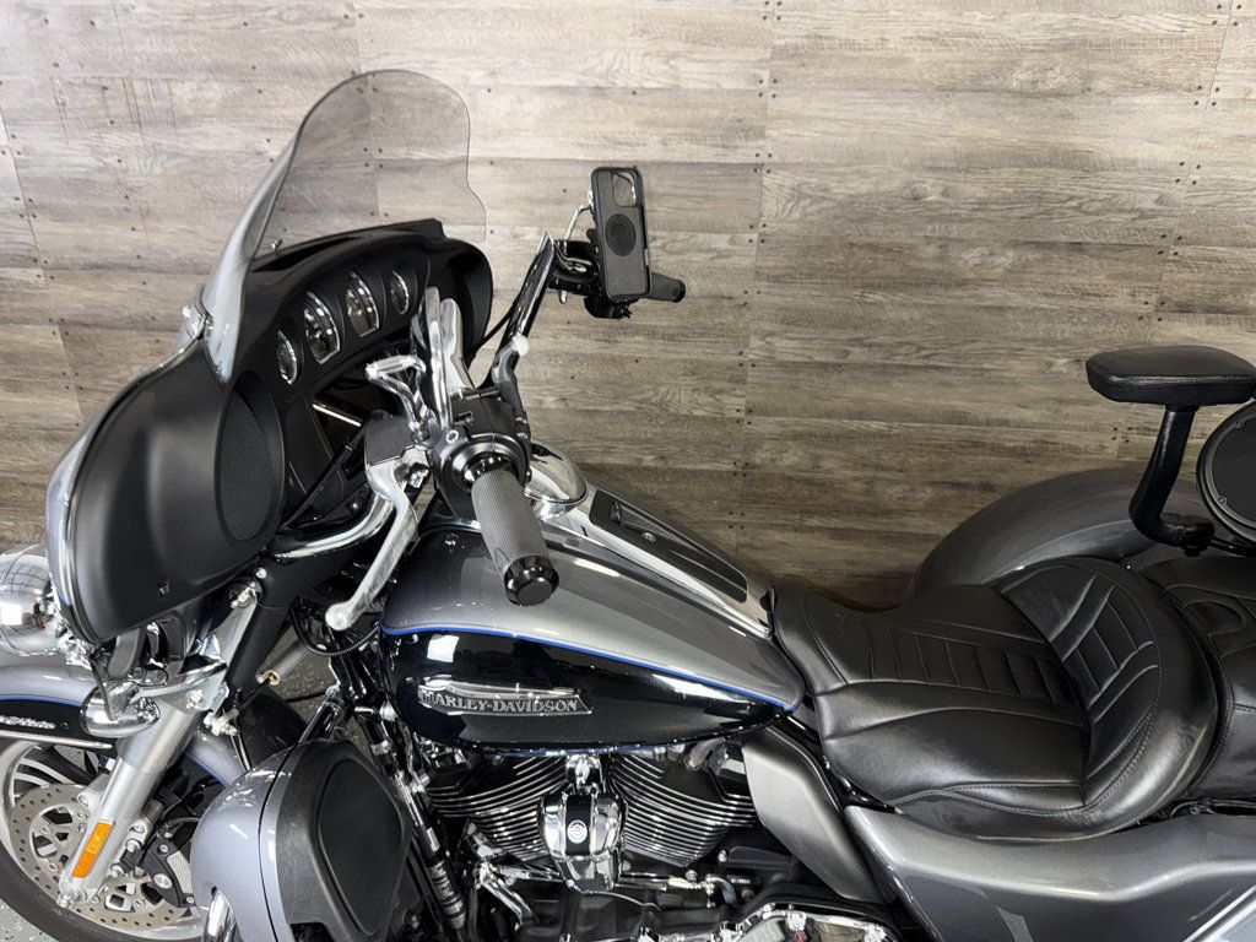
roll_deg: -0.3
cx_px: 628
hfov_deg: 71.6
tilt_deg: -24.1
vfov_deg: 56.8
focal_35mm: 24
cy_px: 471
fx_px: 871
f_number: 1.78
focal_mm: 6.76
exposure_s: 1/15
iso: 64
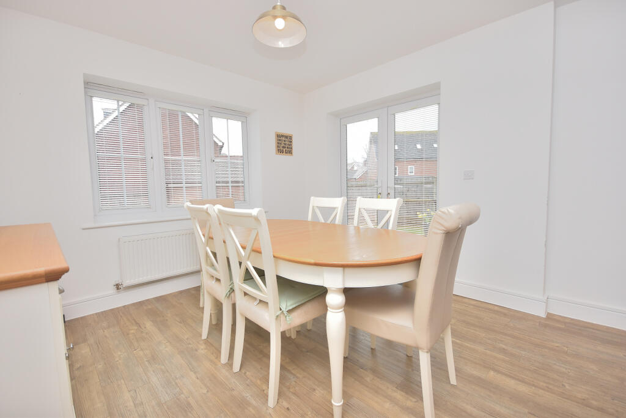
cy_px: 209
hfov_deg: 100.4
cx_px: 313
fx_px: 261
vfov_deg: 77.3
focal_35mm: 15
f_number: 4.5
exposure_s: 1/200
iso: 250
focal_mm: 10
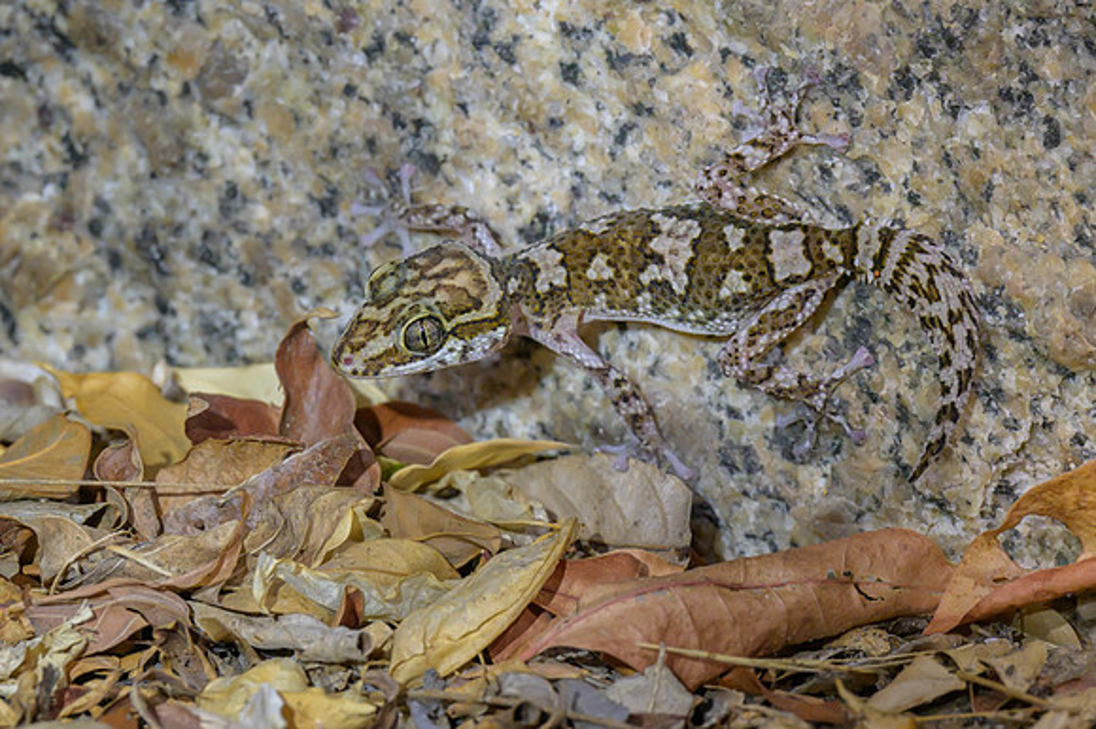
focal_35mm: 229
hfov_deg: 9.0
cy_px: 227
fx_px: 6973
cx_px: 429
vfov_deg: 6.0
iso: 2000
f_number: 9
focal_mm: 150
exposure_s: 1/160
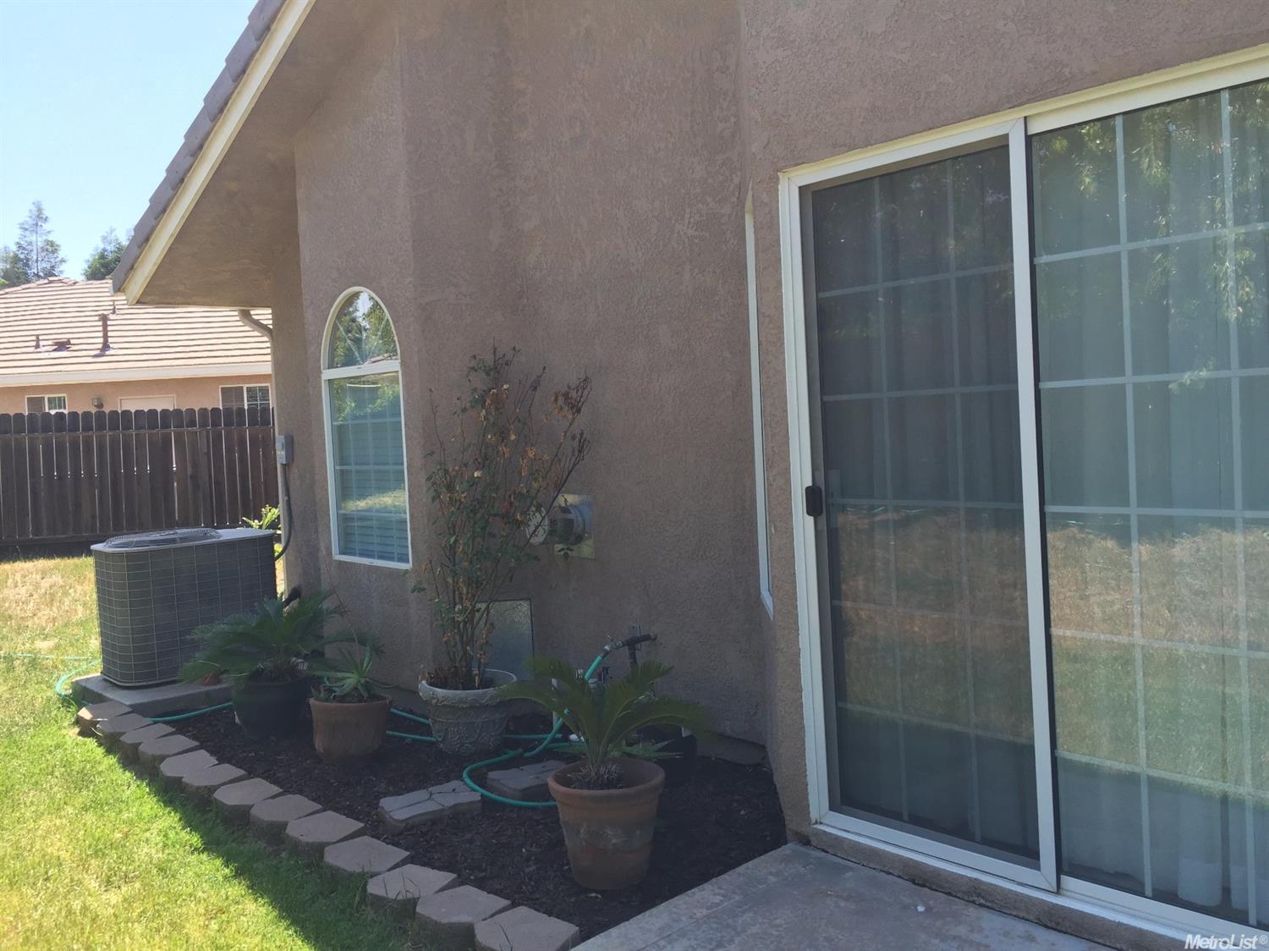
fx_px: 1063
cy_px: 476
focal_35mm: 29
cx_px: 634
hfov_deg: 61.7
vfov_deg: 48.2
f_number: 2.2
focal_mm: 4.15
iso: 32
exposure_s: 1/514
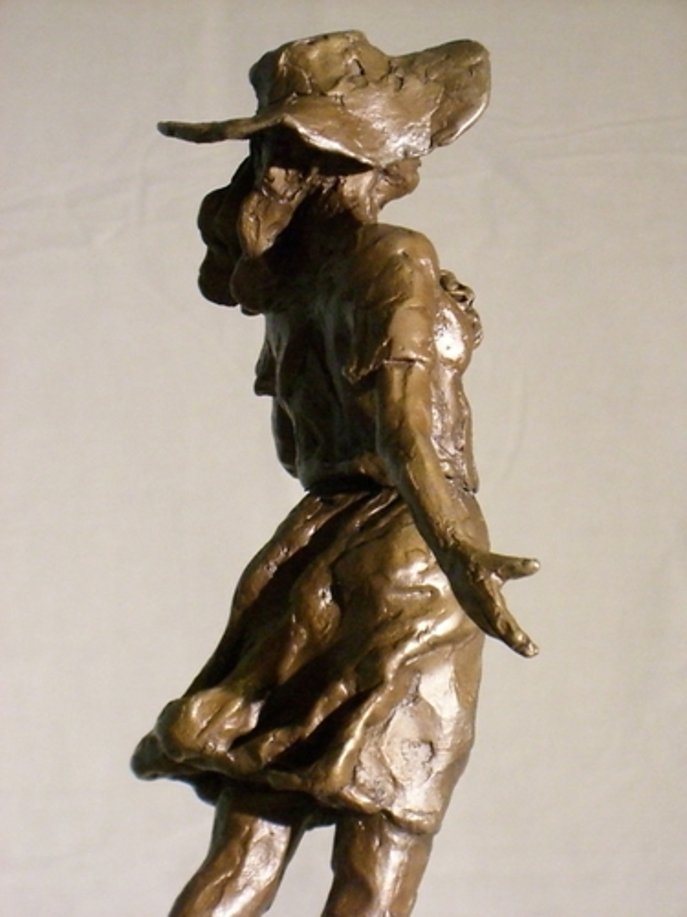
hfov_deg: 13.0
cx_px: 344
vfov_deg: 17.3
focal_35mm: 114
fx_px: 3017
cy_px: 458
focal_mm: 18.6
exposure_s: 1/60
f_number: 5.2
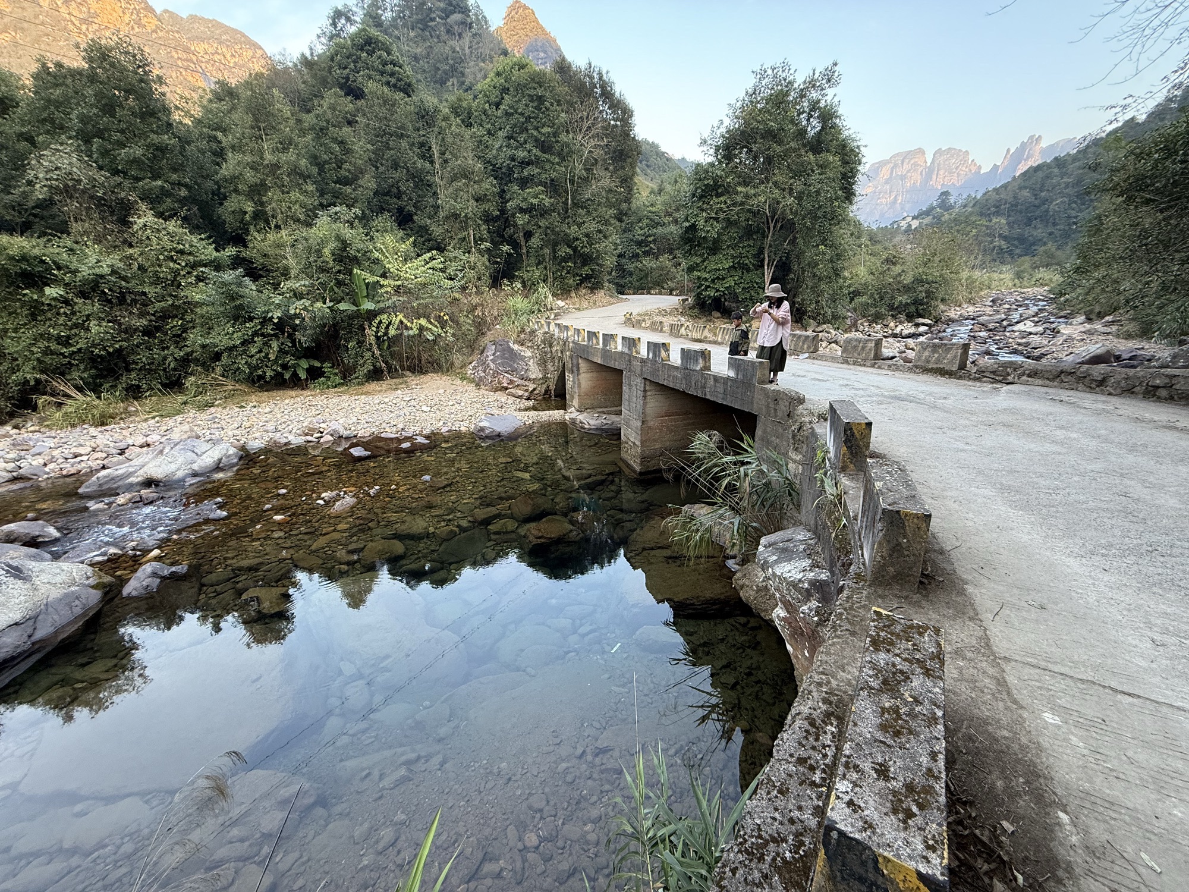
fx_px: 481
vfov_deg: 85.7
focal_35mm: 14
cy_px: 446
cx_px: 594
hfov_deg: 102.1
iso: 125
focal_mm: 2.22
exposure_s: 1/99
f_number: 2.2
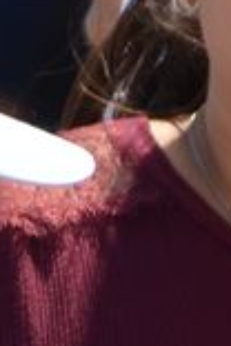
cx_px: 119
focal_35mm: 1951
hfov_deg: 0.7
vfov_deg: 1.1
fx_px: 18779
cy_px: 299
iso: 200
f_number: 7.1
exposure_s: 1/800
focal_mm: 125
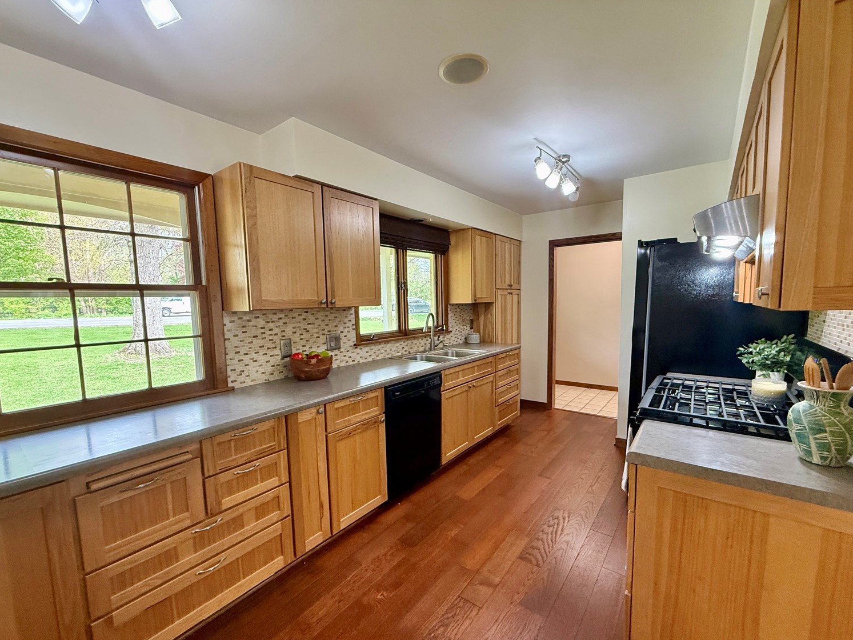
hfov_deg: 98.2
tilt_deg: -5.5
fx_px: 370
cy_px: 338
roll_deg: +1.3
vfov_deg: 81.7
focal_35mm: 15
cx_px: 427
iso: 400
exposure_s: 1/120
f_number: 2.2
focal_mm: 2.22
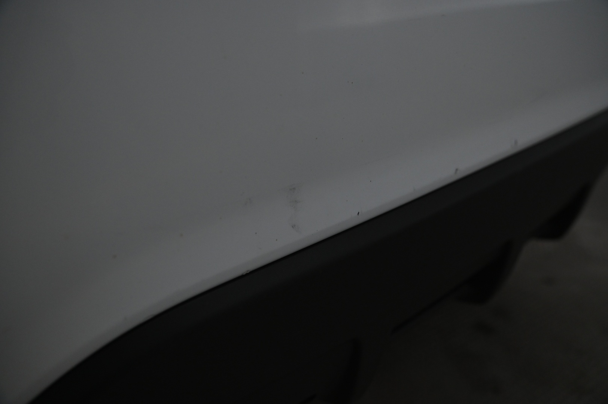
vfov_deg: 41.1
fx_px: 540
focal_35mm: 32
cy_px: 202
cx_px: 304
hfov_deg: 58.8
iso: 2000
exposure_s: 1/800
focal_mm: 32
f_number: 4
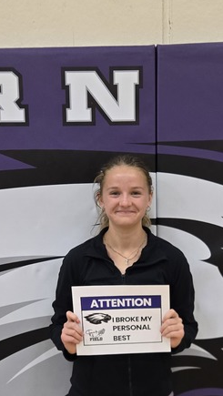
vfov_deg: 34.2
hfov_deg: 20.4
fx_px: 620
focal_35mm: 59
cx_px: 123
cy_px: 323
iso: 320
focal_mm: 5.4
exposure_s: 1/120
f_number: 1.8
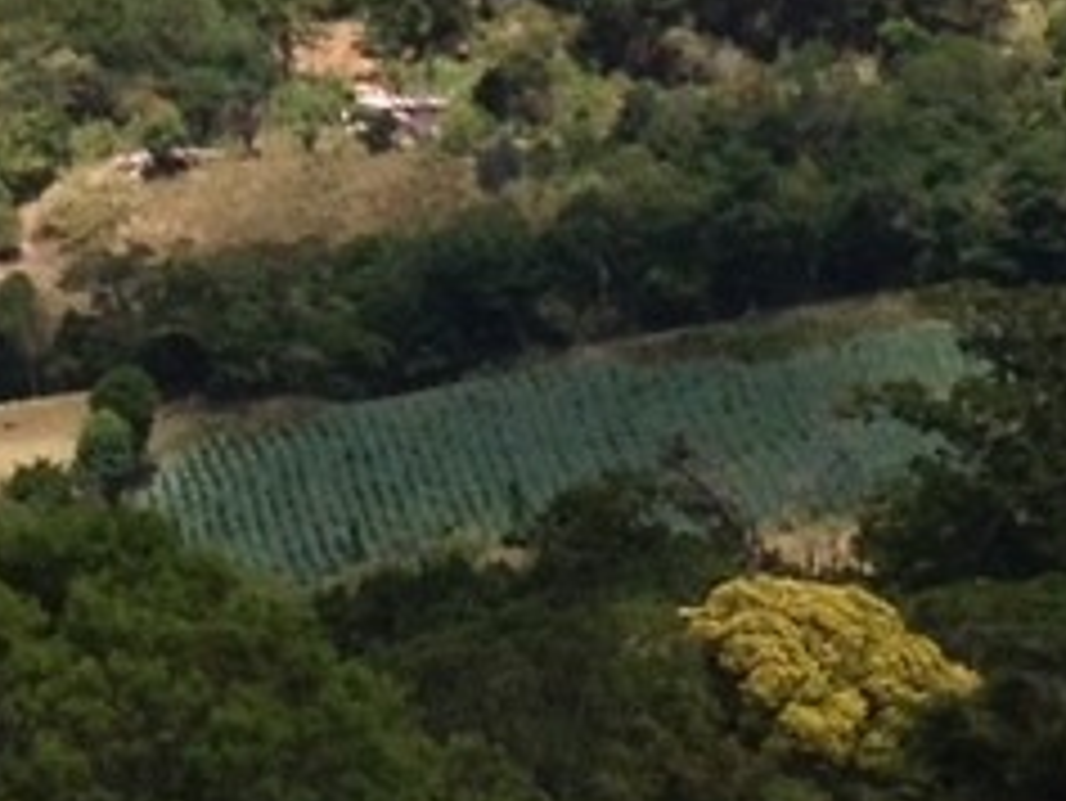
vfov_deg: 6.0
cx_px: 40
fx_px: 7271
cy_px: -1166
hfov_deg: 8.3
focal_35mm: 236
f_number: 2.4
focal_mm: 4.28
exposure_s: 1/1577
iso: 50
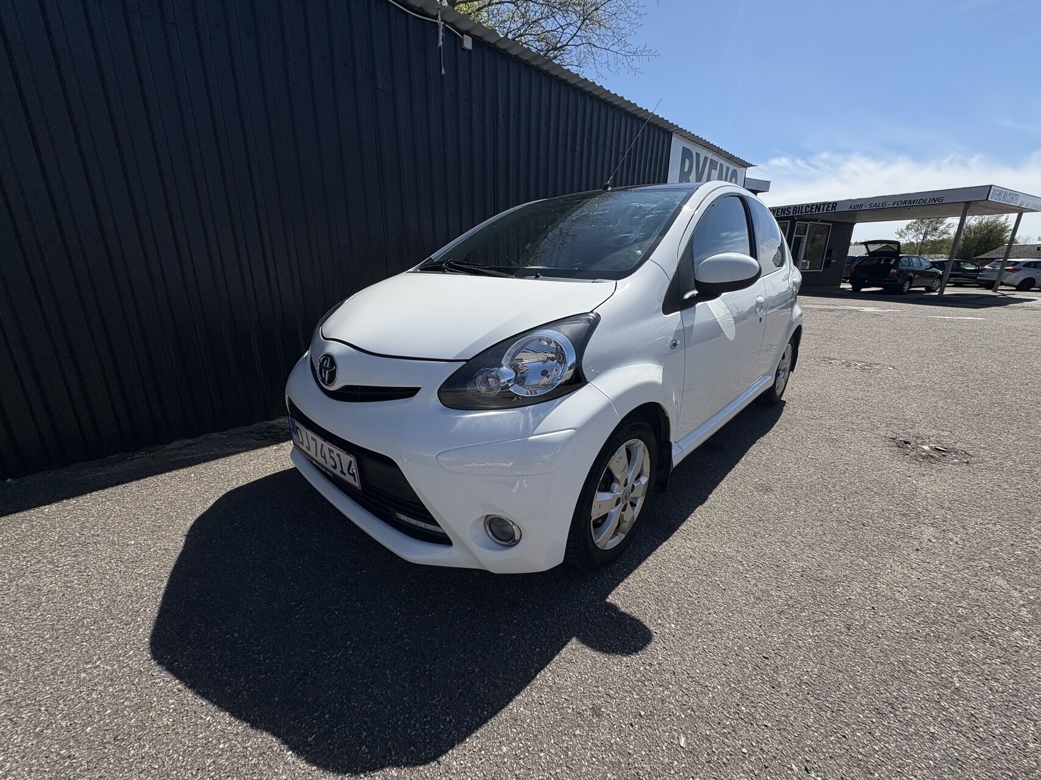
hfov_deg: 102.1
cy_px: 390
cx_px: 520
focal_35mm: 14
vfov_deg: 85.7
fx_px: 421
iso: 50
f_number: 2.2
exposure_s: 1/4367
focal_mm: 2.22
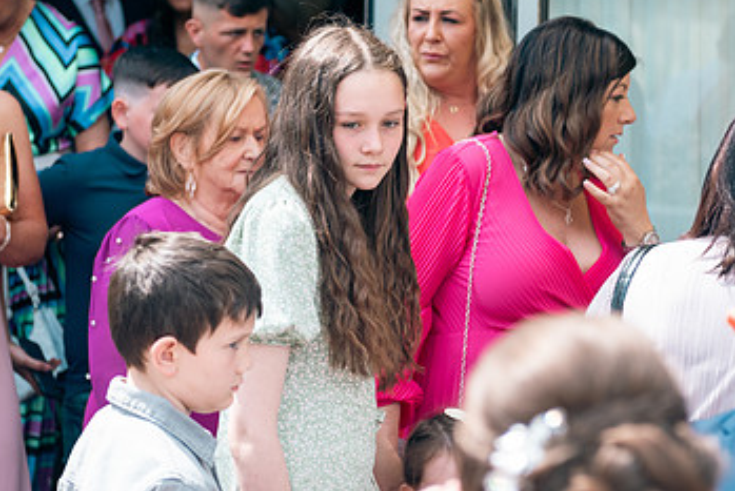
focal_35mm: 103
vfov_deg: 13.3
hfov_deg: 19.8
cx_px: 369
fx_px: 2104
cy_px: 191
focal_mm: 62
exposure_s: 1/250
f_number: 3.5
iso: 80
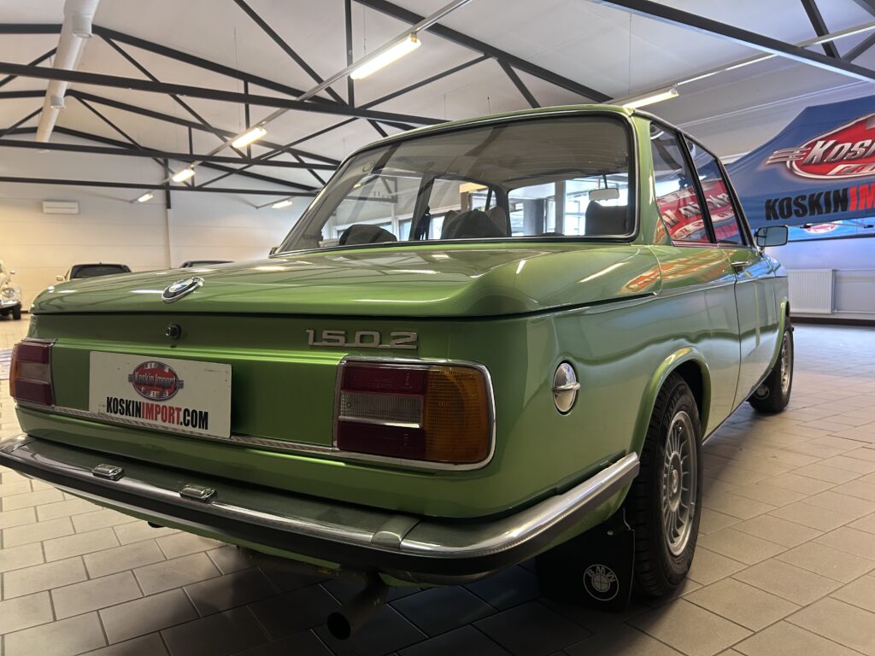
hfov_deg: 67.3
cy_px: 328
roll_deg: +1.2
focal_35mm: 26
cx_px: 438
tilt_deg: -5.4
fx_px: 657
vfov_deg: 53.1
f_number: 1.5
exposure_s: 1/50
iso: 200
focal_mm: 5.7
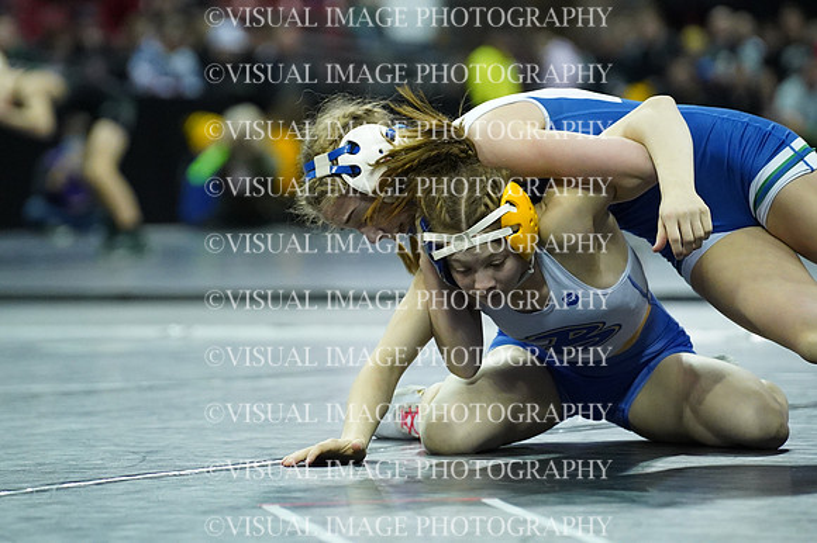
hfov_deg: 9.2
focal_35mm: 225
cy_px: 272
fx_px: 5103
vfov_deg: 6.1
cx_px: 408
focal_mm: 150
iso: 6400
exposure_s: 1/1250
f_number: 2.8
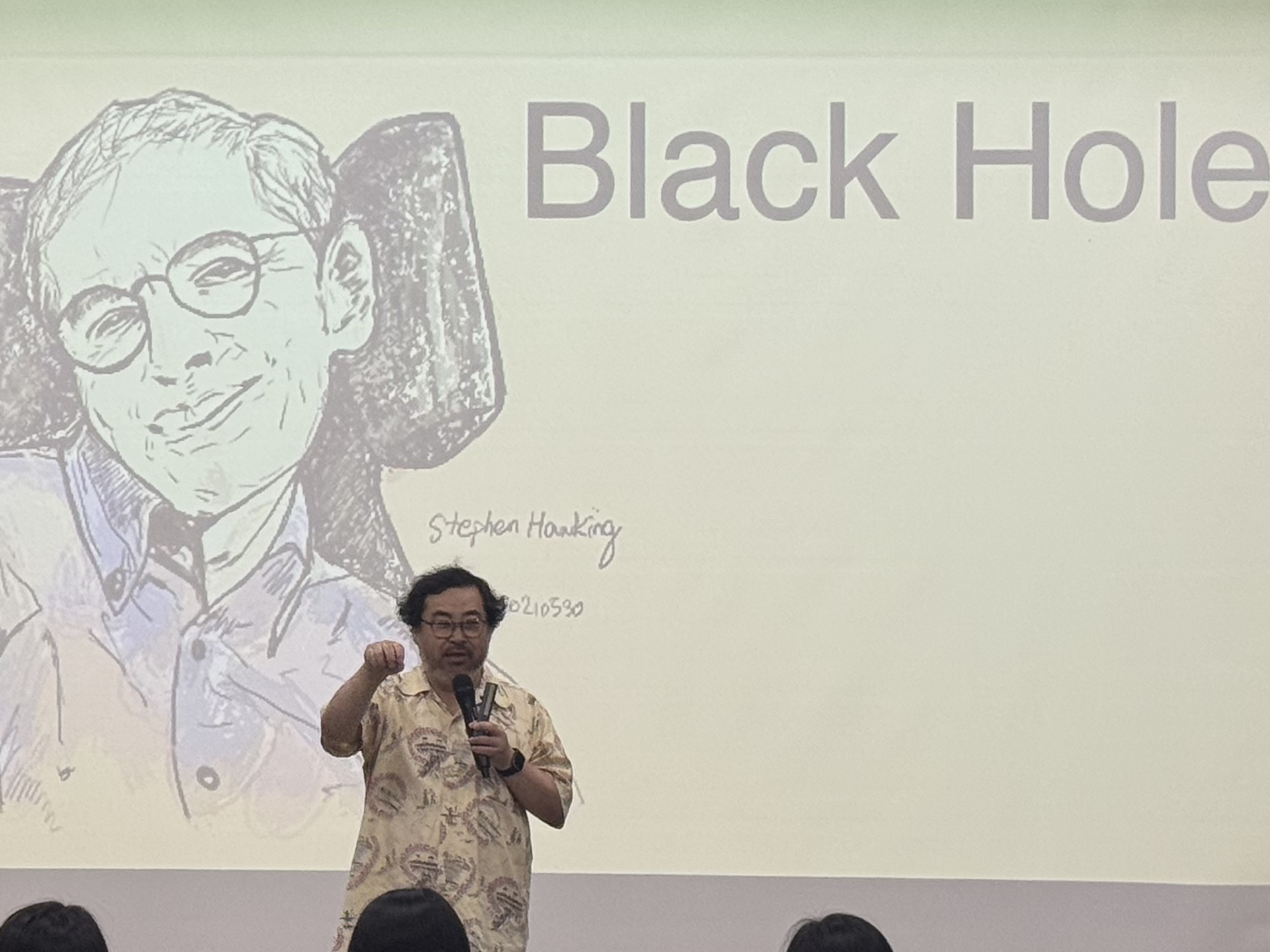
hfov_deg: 16.8
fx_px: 4293
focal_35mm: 117
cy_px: 648
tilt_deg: -0.3
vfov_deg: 12.6
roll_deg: +0.4
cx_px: 504
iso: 80
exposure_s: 1/120
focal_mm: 6.76
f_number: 1.78
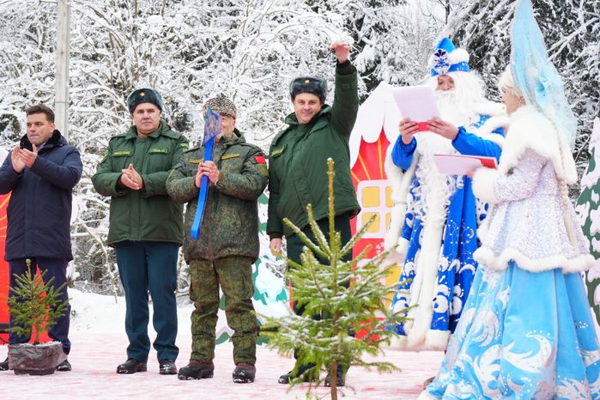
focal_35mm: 66
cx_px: 300
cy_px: 200
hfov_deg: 30.5
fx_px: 1100
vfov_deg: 20.6
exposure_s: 1/80
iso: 640
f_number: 9
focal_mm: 66
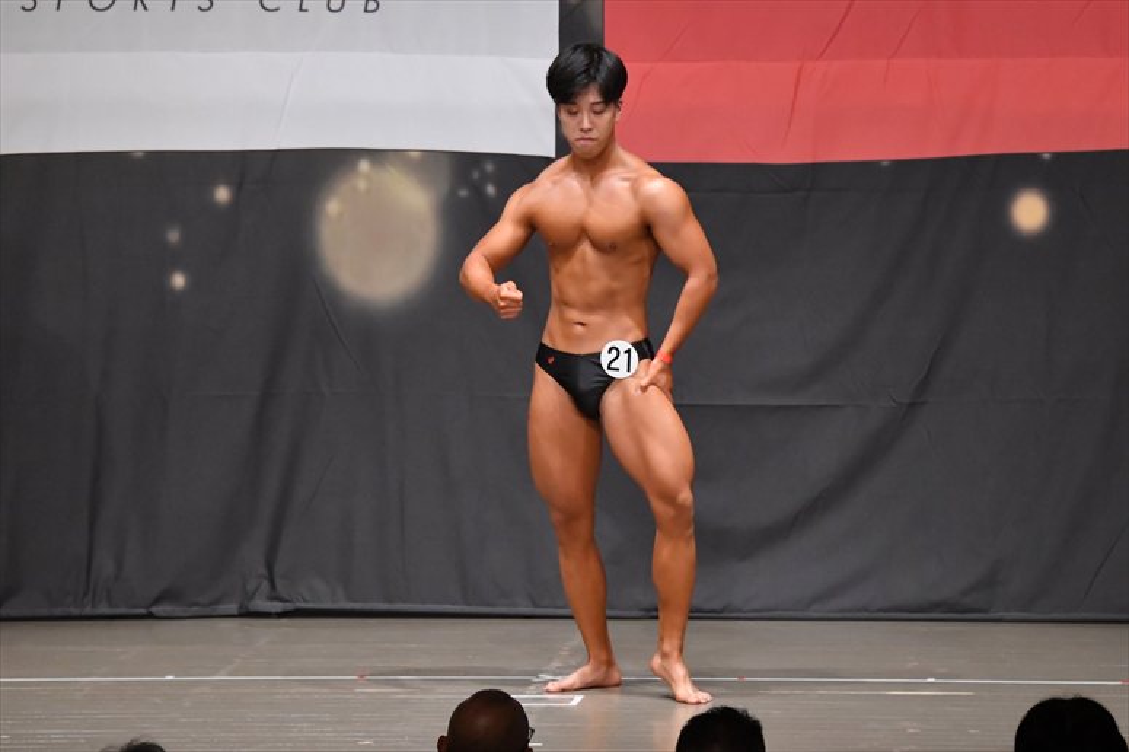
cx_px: 564
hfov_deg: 9.2
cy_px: 376
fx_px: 7053
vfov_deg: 6.1
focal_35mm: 225
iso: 6400
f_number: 5.6
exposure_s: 1/400
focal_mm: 150
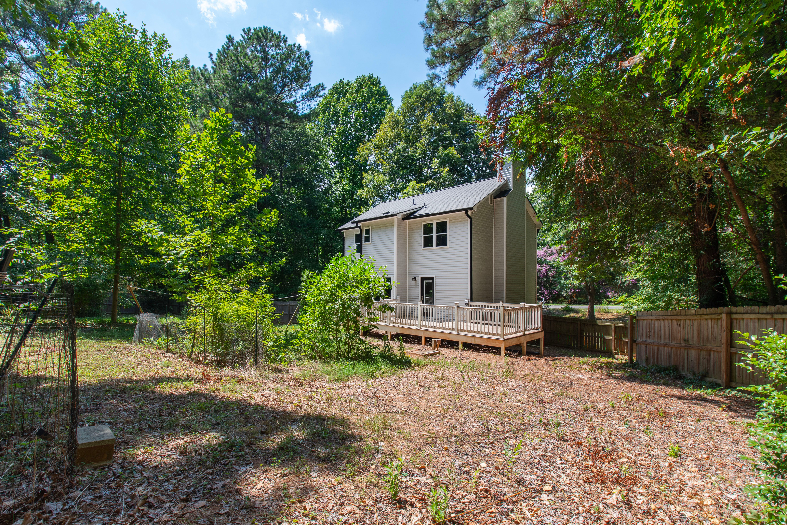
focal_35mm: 15
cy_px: 262
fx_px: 328
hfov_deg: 100.4
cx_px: 394
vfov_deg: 77.3
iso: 100
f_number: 8
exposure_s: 1/125
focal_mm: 10
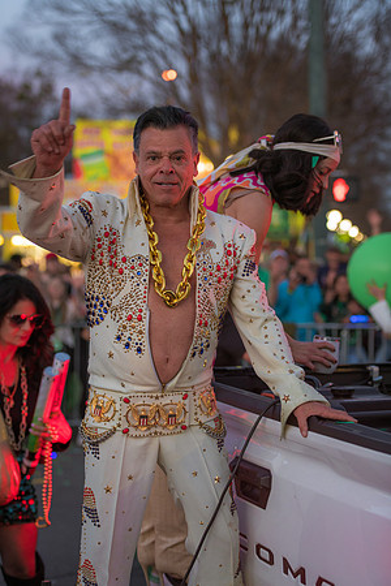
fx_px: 1140
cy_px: 293
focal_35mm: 70
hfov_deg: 19.5
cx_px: 196
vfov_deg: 28.8
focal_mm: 70
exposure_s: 1/250
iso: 1600
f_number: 2.8
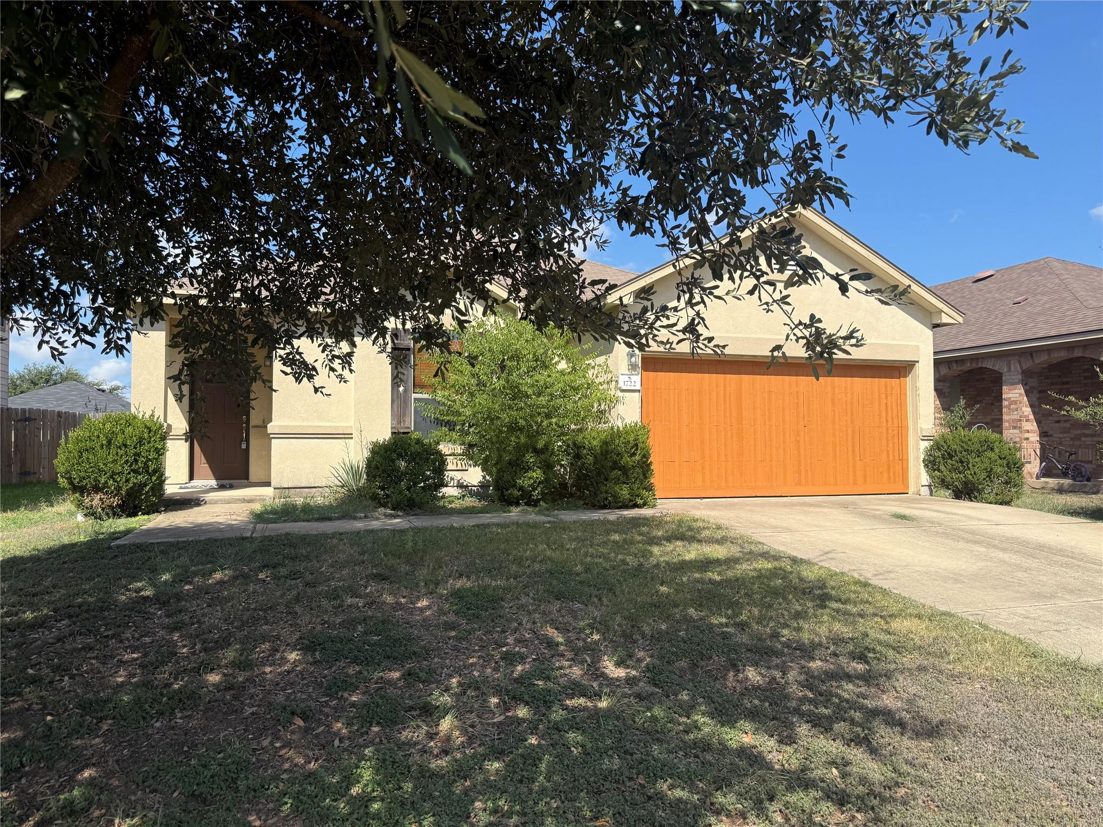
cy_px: 414
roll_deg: +0.0
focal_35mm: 24
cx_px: 552
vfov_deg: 56.8
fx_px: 765
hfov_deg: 71.6
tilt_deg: +3.7
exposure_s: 1/3425
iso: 80
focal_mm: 6.76
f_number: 1.78
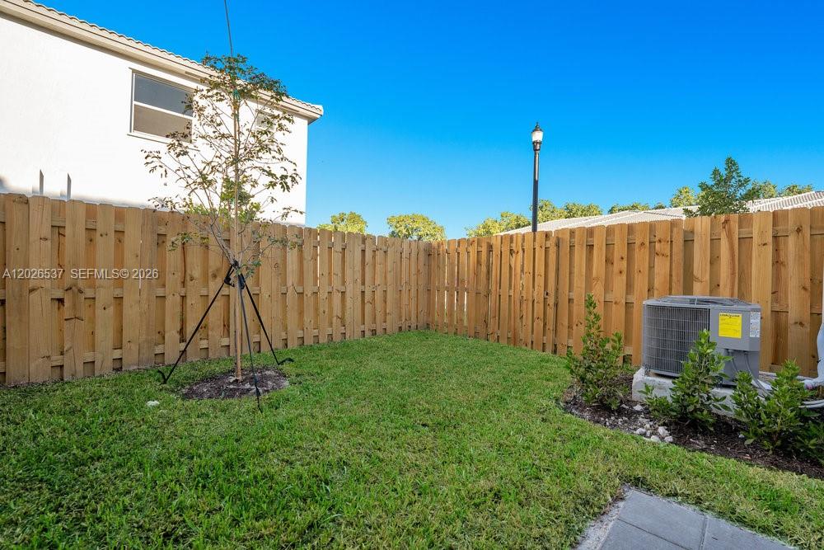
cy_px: 275
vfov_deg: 81.2
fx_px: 320
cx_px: 412
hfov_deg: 104.2
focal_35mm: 14
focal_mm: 14
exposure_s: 1/125
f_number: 5.6
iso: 100
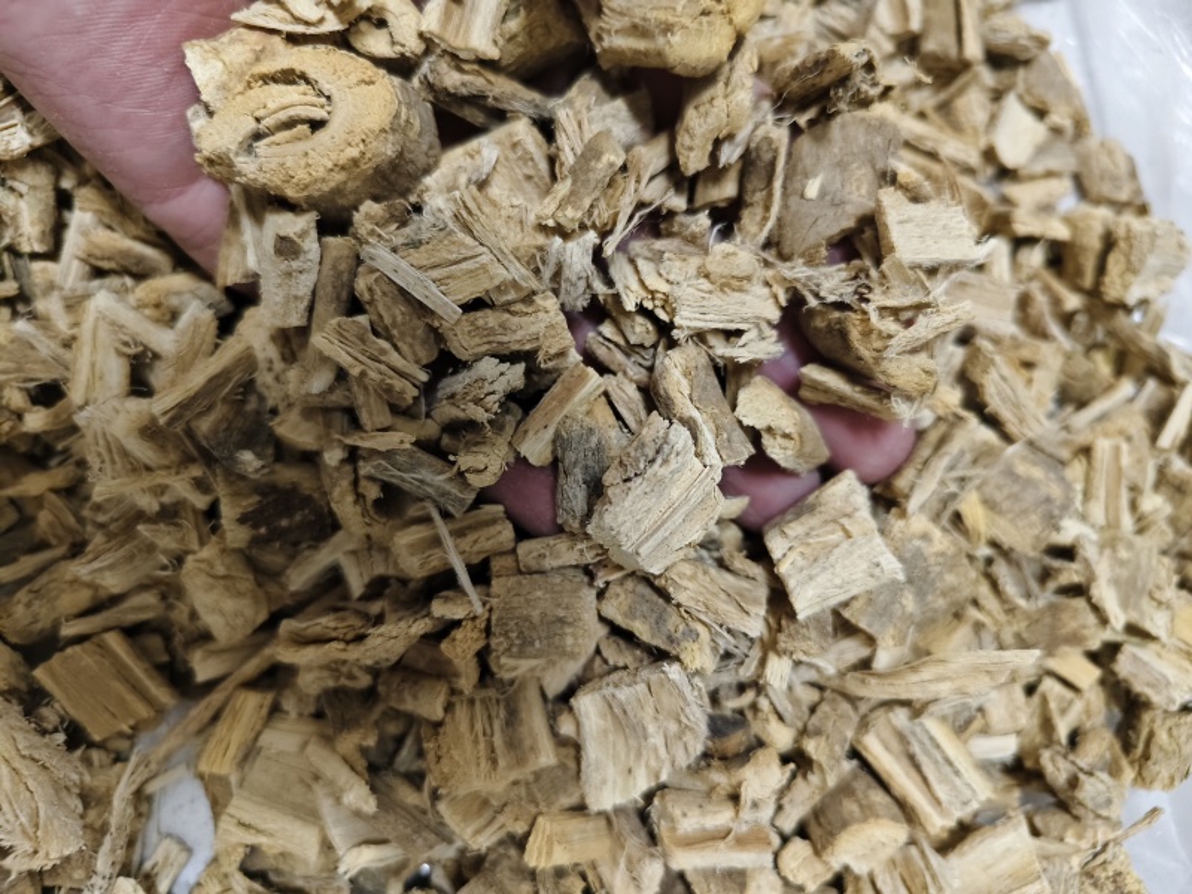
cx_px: 596
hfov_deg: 73.9
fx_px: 792
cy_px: 447
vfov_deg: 58.9
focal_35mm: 23
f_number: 1.88
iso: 4099
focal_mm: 5.56
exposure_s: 1/249
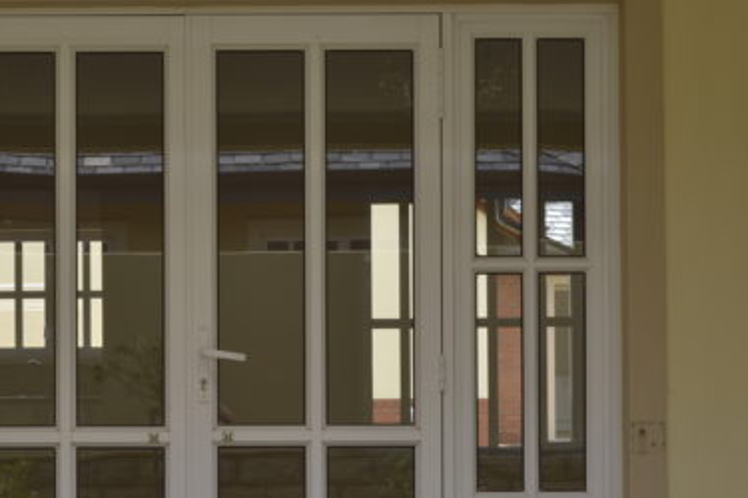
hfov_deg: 21.1
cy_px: 367
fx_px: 1995
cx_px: 195
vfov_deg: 14.2
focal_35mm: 96
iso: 100
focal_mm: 40
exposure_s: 1/50
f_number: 11
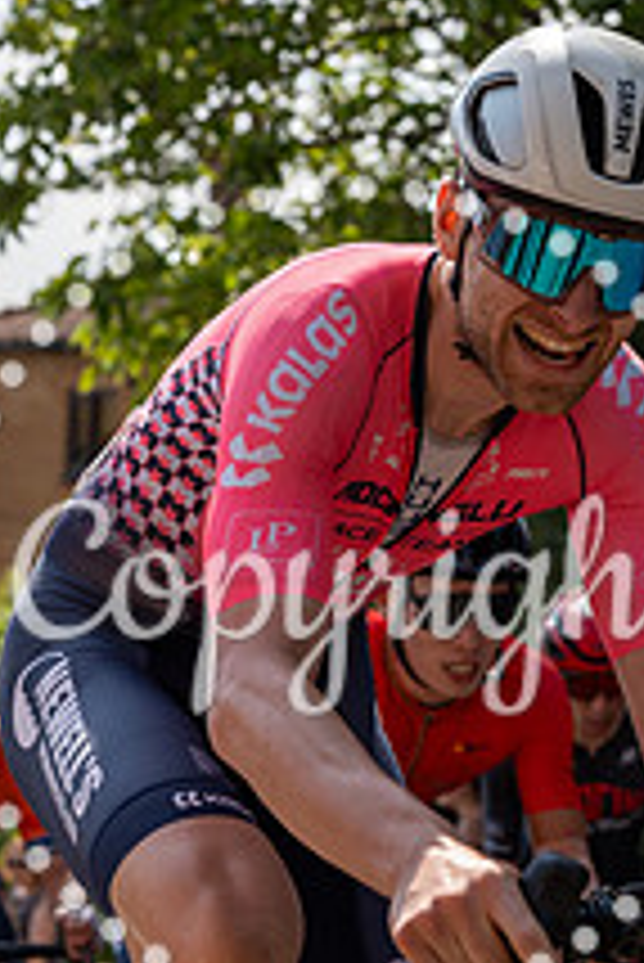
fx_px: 3268
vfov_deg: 16.7
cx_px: 441
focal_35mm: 122
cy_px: 216
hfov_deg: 11.2
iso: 100
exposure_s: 1/1000
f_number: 4.5
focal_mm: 58
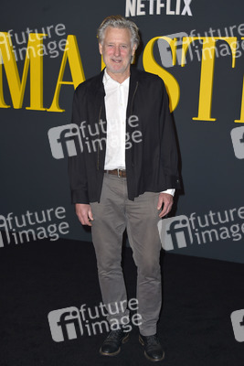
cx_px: 122
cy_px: 183
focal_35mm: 56
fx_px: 569
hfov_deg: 24.2
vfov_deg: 35.6
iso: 320
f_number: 6.3
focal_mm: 56
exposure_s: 1/250
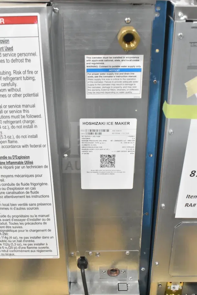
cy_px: 148
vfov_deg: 46.4
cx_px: 98
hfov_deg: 31.9
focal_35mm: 42
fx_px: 345
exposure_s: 1/160
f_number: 6.3
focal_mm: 28
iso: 6400
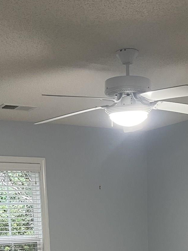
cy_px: 295
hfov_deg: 21.2
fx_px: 500
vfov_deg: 25.5
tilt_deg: -8.4
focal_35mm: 69
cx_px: 123
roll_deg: +2.1
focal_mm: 5.1
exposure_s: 1/60
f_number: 1.6
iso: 160
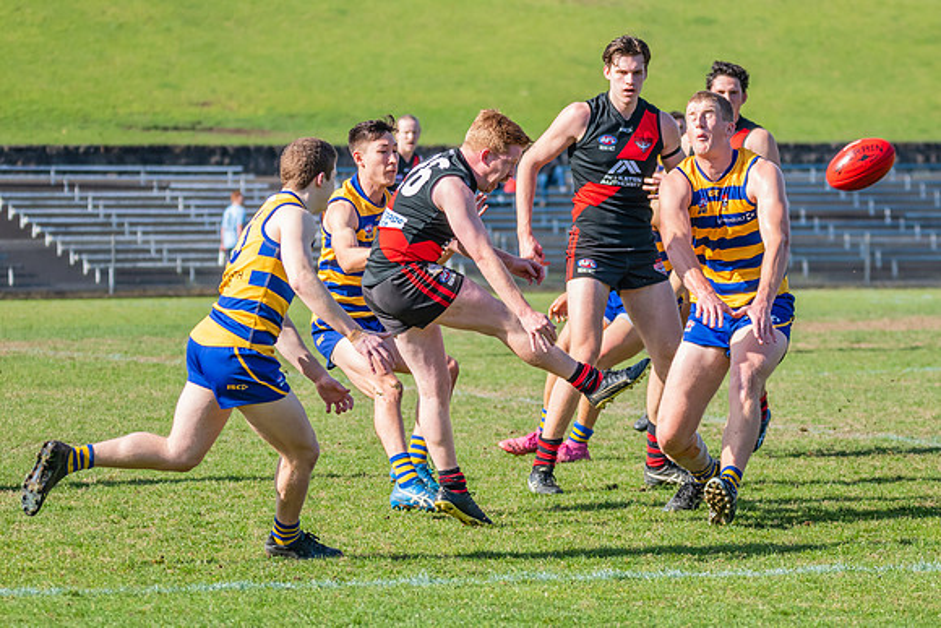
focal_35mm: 243
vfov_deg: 5.6
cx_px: 546
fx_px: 6364
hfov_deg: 8.5
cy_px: 243
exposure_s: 1/1600
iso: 500
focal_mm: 150
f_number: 5.6
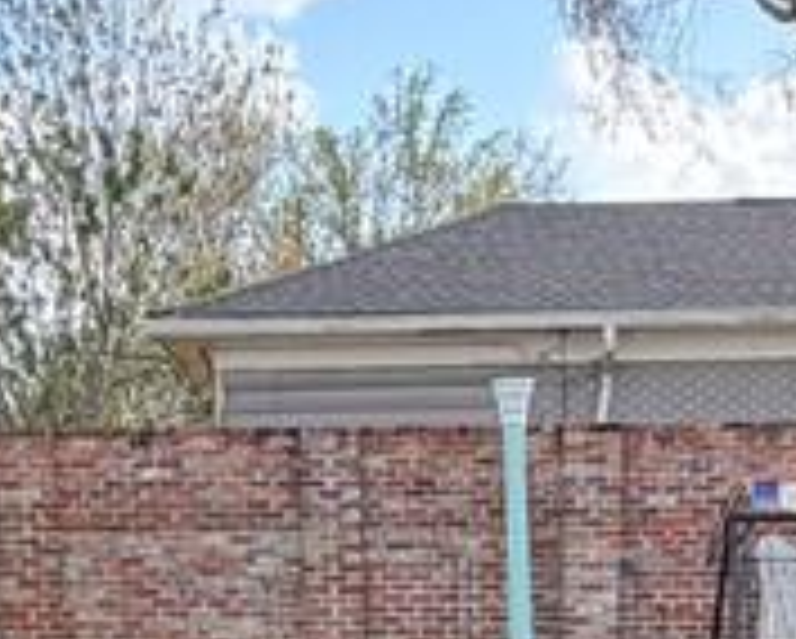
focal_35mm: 79
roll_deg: +2.3
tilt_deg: -12.7
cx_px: 463
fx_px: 1863
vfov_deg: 17.3
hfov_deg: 24.1
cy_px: 990
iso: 40
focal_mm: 2.22
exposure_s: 1/234
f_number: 2.2
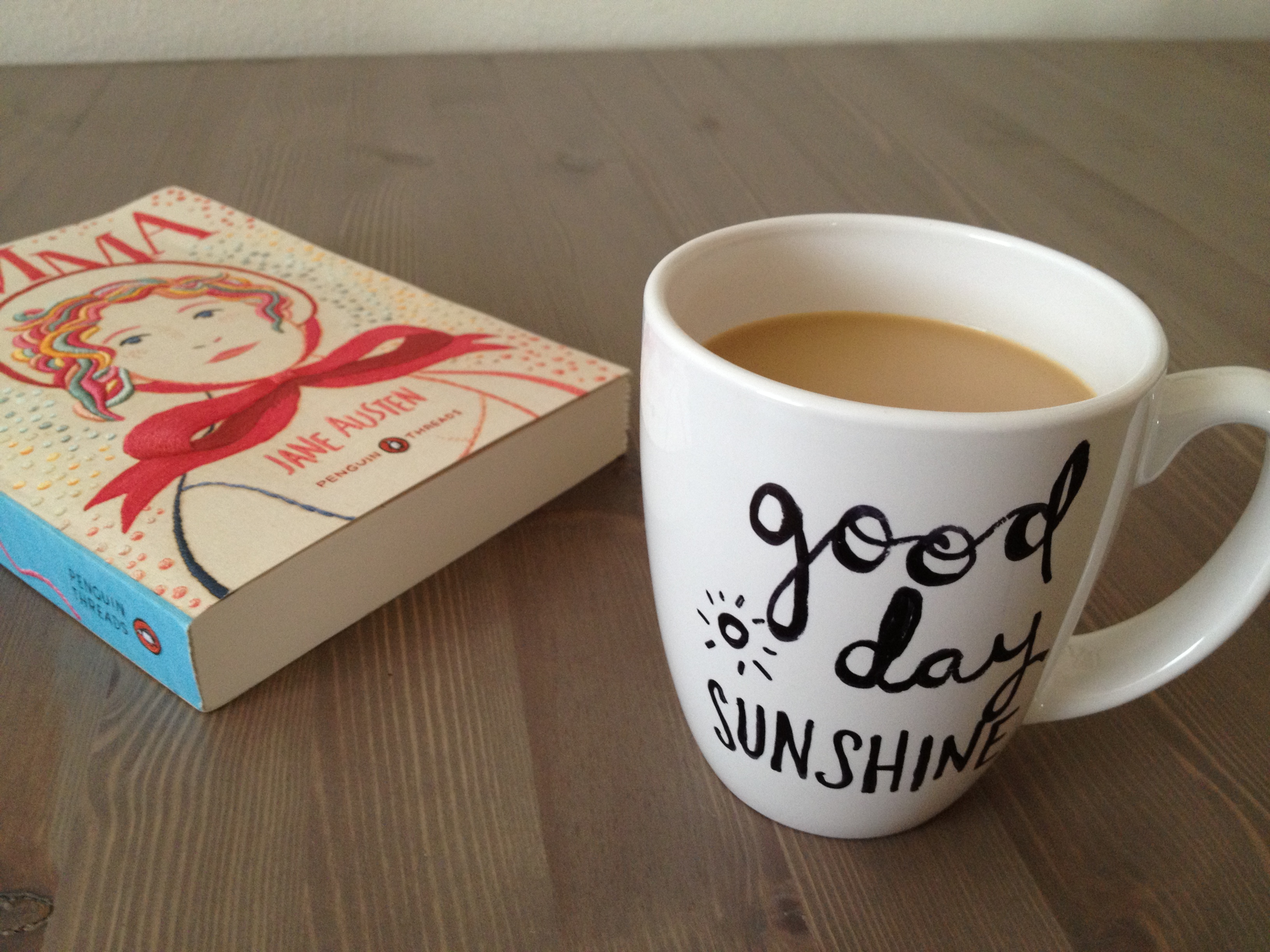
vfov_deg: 40.7
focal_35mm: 35
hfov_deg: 52.6
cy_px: 476
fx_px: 1284
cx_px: 635
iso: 160
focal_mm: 4.28
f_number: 2.4
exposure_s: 1/20
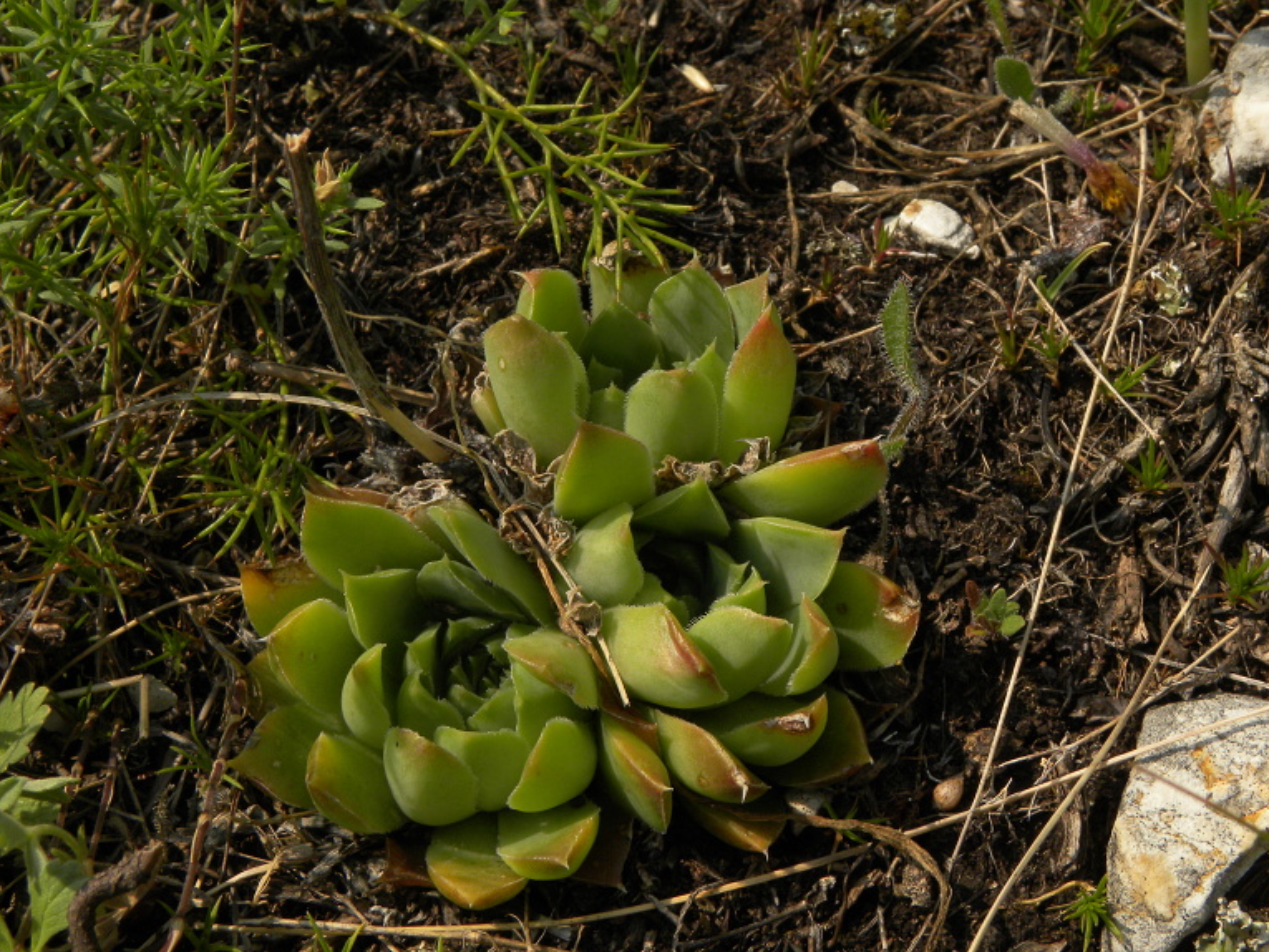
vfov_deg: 21.3
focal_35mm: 69
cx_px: 619
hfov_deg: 28.2
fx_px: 2530
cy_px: 493
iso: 100
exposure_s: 1/500
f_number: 6.3
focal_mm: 11.8
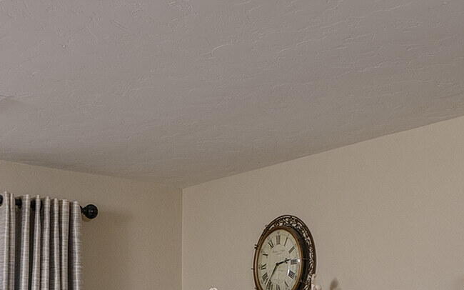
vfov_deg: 15.4
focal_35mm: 79
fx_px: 999
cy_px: 414
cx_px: 343
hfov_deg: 25.9
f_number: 7.1
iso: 200
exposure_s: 1/50
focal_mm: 18
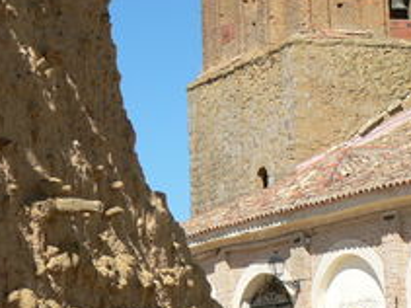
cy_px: 39
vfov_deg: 10.2
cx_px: 166
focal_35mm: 144
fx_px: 1709
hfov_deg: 13.7
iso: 64
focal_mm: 10.7
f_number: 5
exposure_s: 1/500
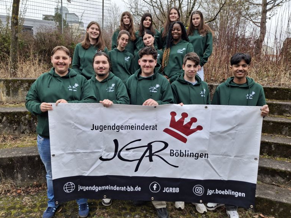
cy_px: 109
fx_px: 219
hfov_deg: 67.3
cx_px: 143
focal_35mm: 26
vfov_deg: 53.1
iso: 32
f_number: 1.8
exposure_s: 1/285
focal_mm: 4.69
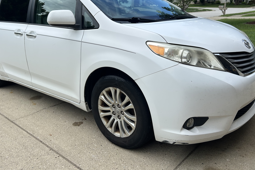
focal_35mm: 32
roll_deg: +0.8
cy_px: 61
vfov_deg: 40.8
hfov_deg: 58.6
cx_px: 114
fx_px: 227
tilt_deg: -14.4
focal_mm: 5.7
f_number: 1.5
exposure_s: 1/3968
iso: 50
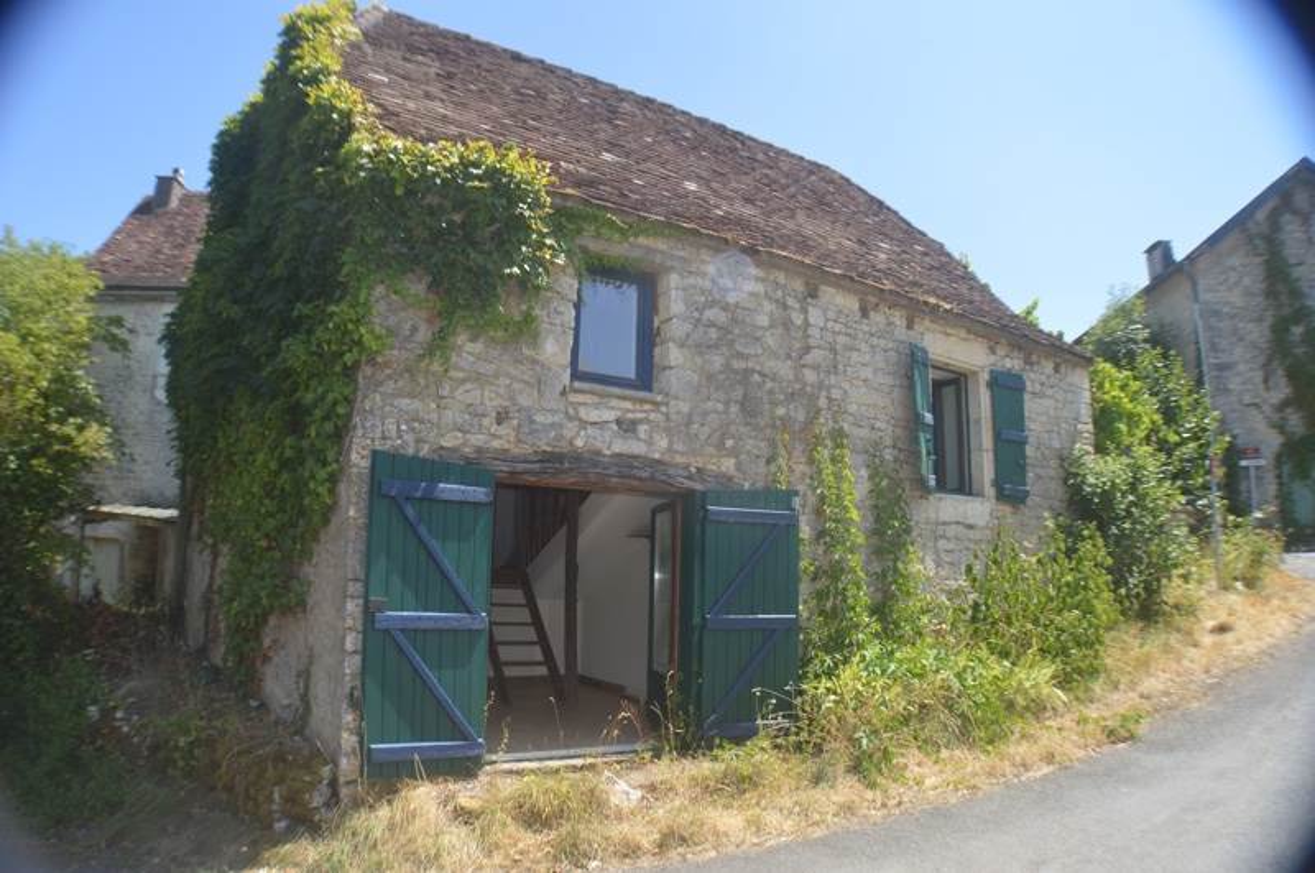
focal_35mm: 27
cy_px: 436
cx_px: 658
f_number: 5
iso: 100
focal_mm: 18
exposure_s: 1/200
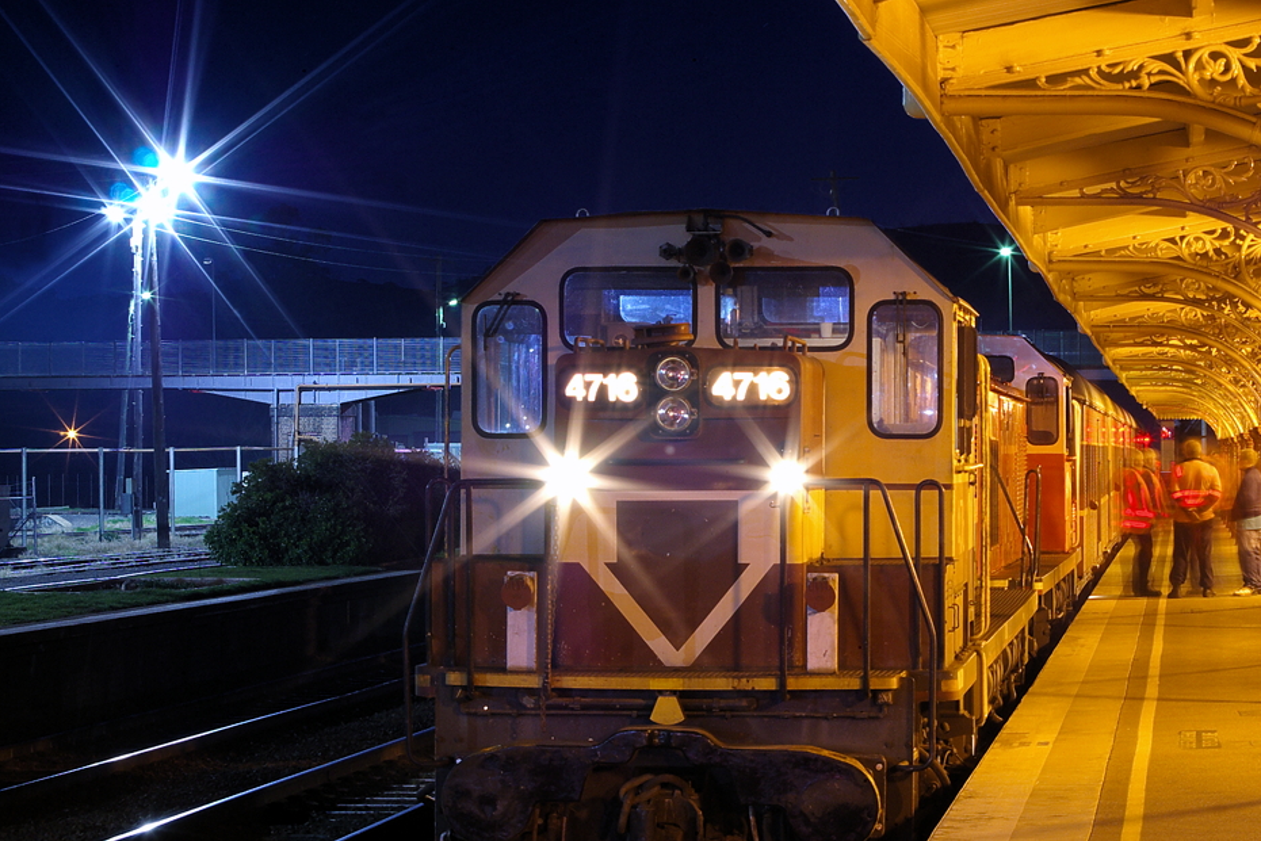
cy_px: 486
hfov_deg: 19.0
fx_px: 3771
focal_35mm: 108
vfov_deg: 12.7
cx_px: 746
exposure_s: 30
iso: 200
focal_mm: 55
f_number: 13
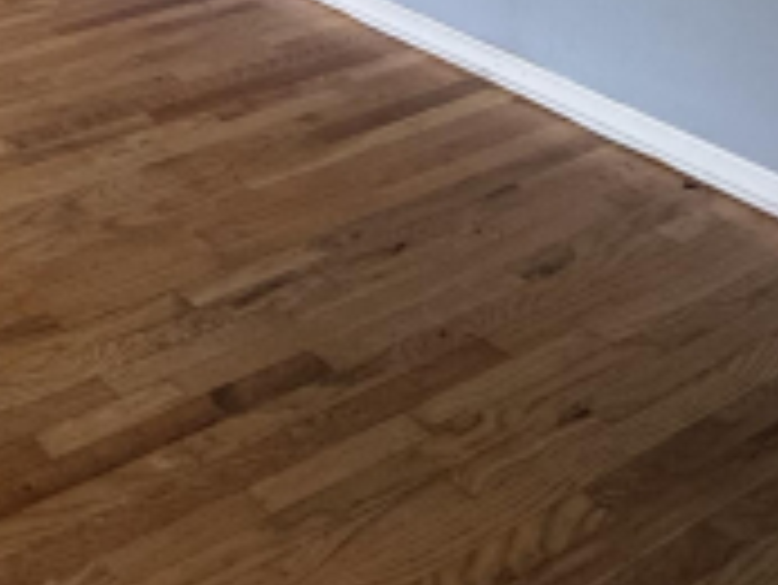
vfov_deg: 21.4
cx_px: -353
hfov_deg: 26.8
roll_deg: +0.9
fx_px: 1215
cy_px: -360
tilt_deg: -9.6
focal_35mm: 54
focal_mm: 2.22
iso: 250
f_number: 2.2
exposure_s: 1/99
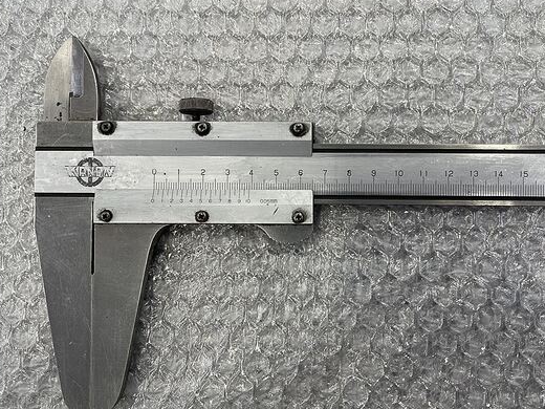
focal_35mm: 32
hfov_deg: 56.7
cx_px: 304
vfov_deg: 44.1
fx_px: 504
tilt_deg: -87.0
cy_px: 191
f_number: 1.6
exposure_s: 1/121
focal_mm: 5.1
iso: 80
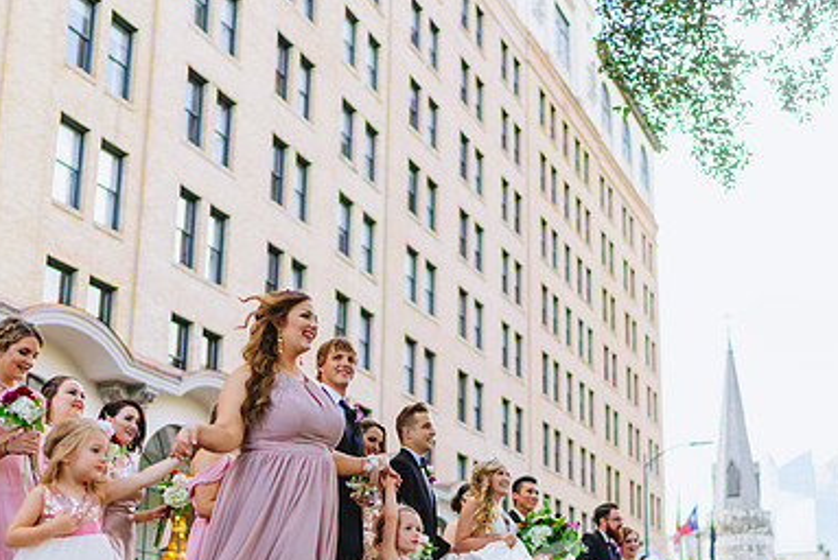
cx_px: 453
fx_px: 1235
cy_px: 417
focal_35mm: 53
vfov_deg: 25.3
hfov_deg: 37.5
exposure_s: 1/1000
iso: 125
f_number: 1.4
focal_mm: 35
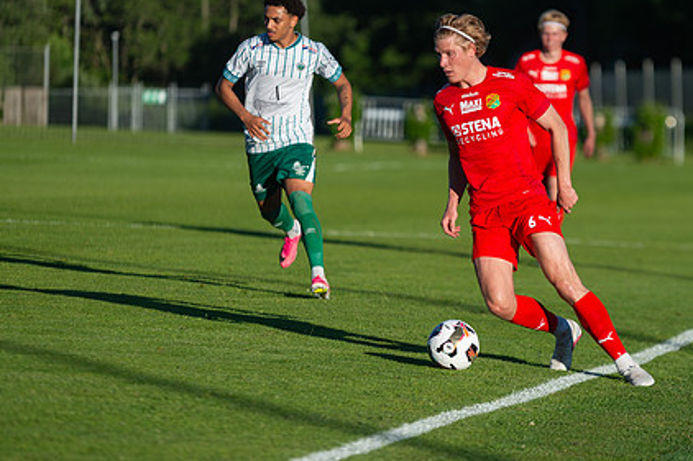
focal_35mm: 247
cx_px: 463
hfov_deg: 8.3
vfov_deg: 5.6
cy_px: 154
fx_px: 4753
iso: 125
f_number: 3.2
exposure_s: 1/1250
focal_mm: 175
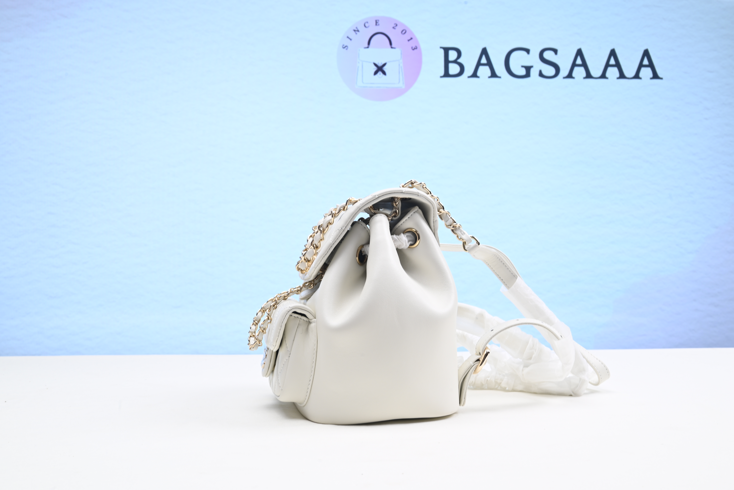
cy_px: 245
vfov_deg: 34.2
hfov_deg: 49.5
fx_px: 795
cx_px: 367
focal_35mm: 39
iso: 100
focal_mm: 39
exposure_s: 1/2
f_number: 16
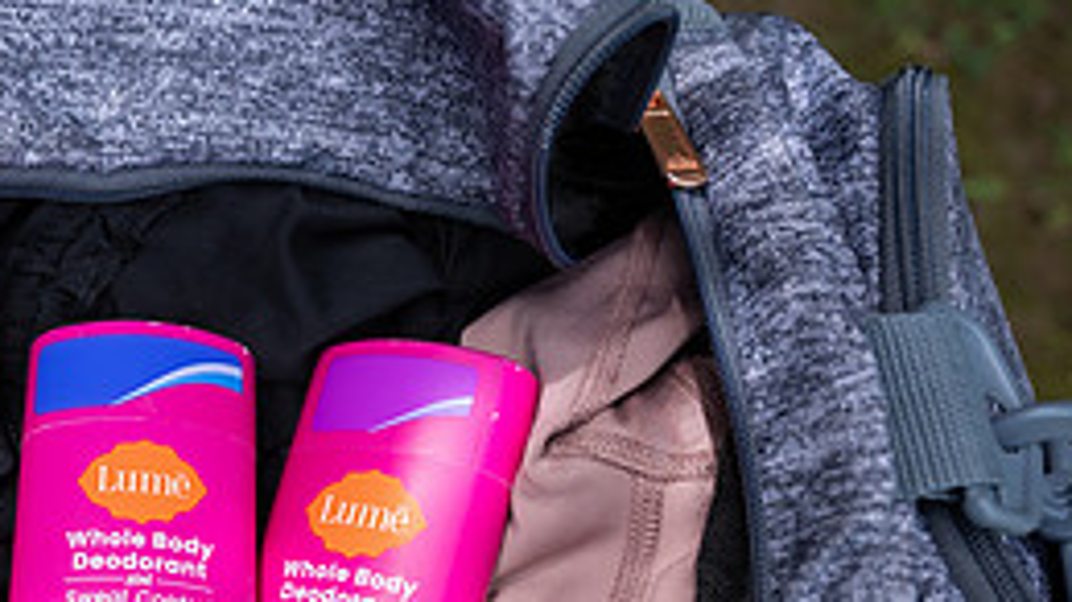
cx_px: 111
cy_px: 515
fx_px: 1591
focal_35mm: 56
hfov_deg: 35.1
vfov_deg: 21.1
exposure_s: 1/200
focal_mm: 24
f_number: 4
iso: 64
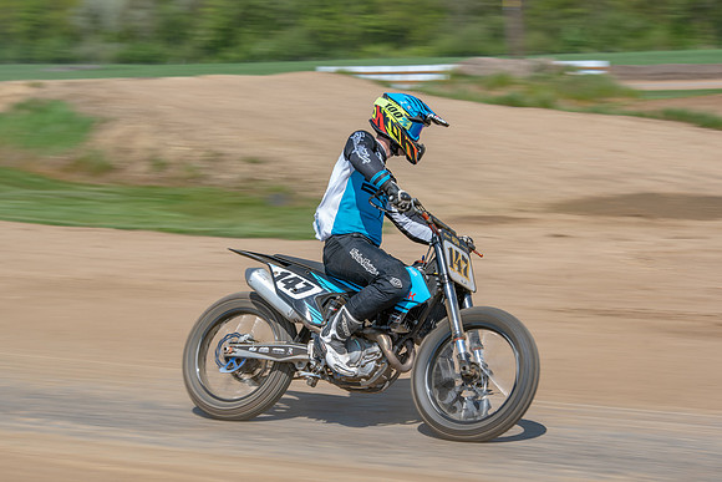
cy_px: 241
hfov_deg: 20.4
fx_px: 2006
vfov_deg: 13.7
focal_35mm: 100
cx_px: 361
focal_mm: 100
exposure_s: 1/160
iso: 100
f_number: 8
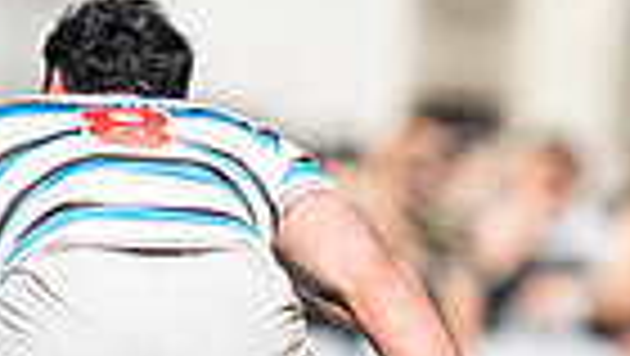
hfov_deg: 0.9
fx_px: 41477
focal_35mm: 2481
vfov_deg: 0.5
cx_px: -267
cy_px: 204
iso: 100
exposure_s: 1/1250
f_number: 2.8
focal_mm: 400
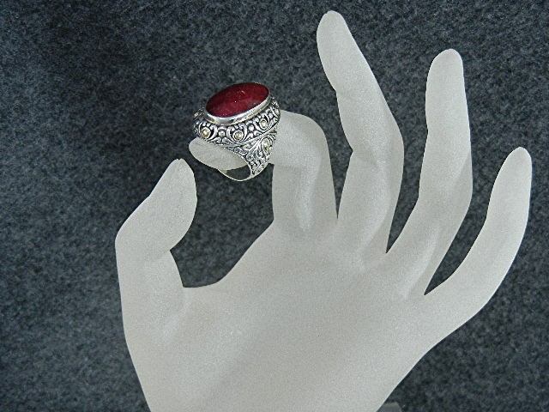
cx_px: 274
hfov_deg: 28.6
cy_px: 206
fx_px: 1078
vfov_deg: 21.6
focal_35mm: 68
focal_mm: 12.2
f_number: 4.1
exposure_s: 1/30
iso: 447
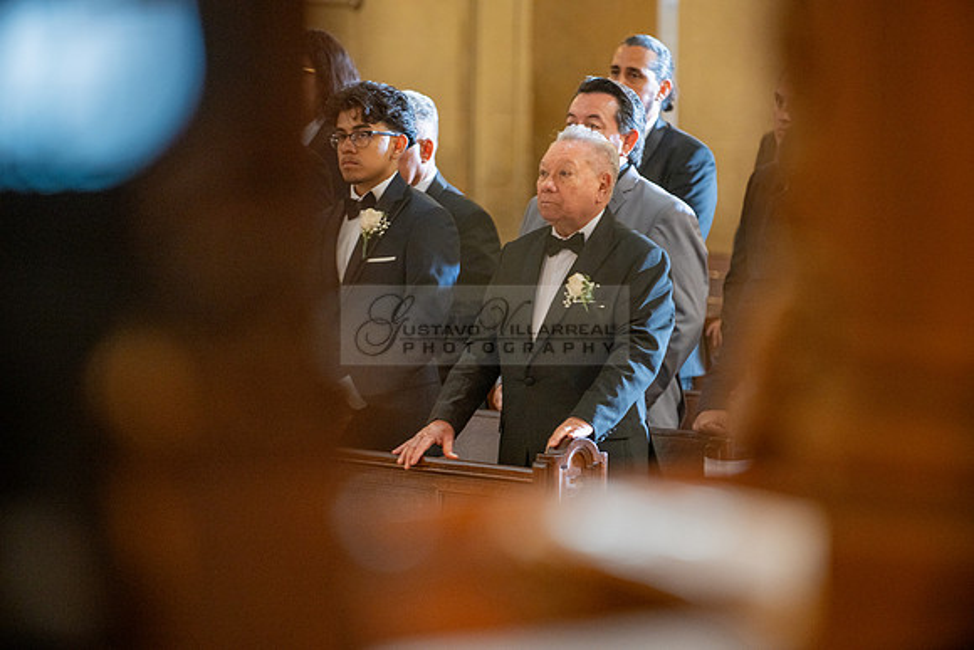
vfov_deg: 6.9
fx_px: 5412
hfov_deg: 10.3
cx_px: 487
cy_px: 325
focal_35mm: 200
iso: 1000
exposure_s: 1/100
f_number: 2.8
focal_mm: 200
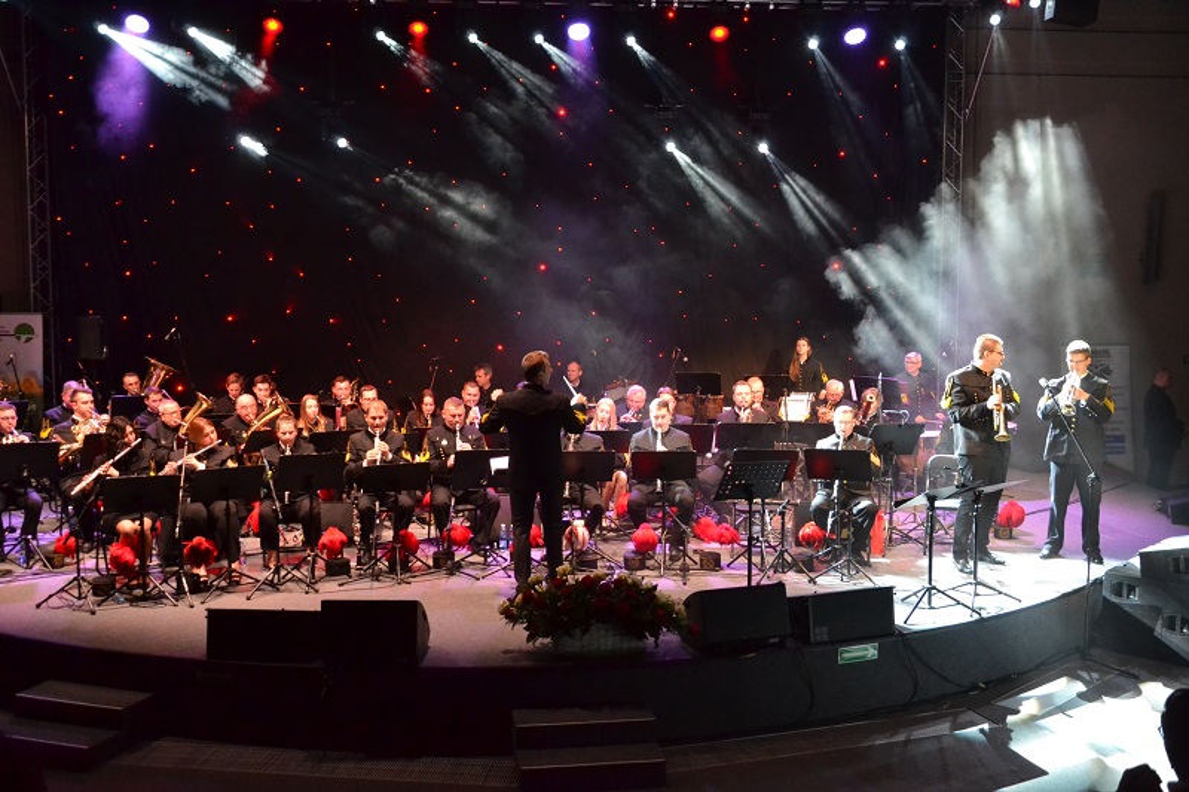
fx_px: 1090
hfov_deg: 57.2
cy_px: 396
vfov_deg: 40.0
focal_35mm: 33
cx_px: 594
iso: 3200
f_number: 5
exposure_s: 1/100
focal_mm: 22
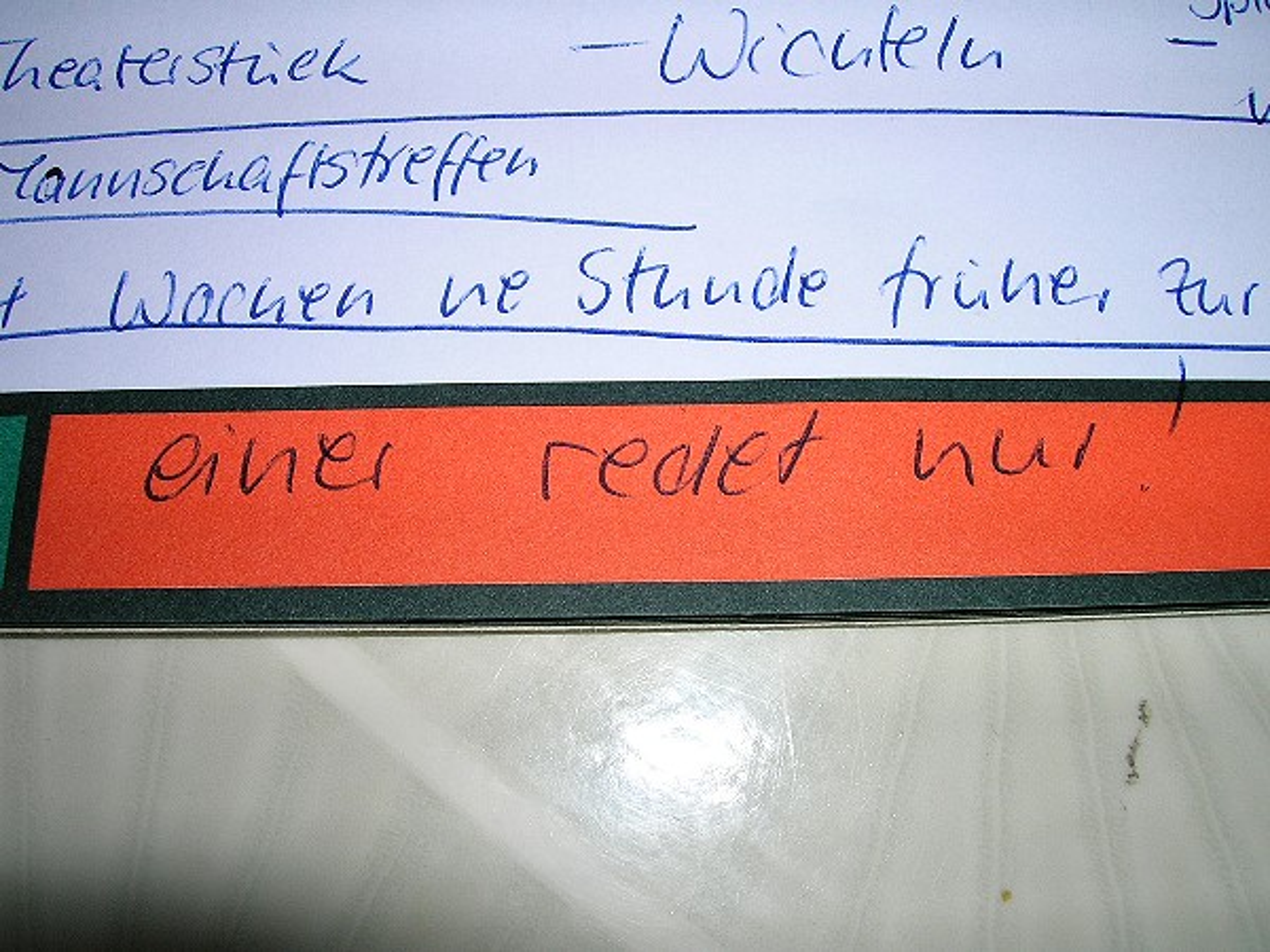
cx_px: 635
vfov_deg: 41.8
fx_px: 1247
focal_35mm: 34
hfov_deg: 54.0
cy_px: 476
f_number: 4.9
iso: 50
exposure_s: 1/60.1
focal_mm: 5.7
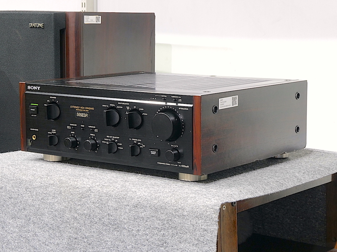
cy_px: 126
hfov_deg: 23.3
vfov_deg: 17.6
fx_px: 818
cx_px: 168
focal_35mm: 84
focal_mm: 15
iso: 100
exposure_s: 2
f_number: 8
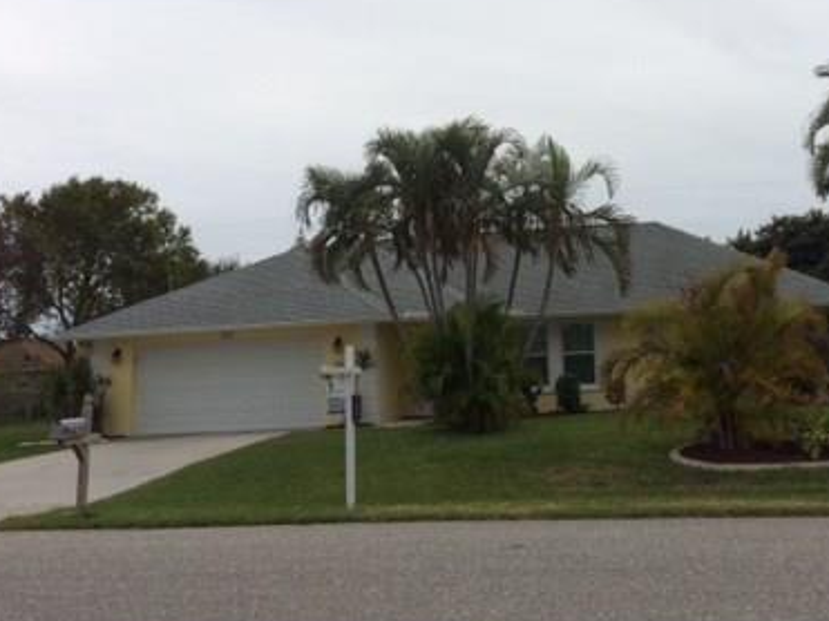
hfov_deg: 37.8
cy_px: 109
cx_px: 541
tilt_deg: +11.7
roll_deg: +3.0
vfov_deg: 28.4
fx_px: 1197
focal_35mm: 50
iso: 32
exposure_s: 1/2564
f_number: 2.2
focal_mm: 4.15
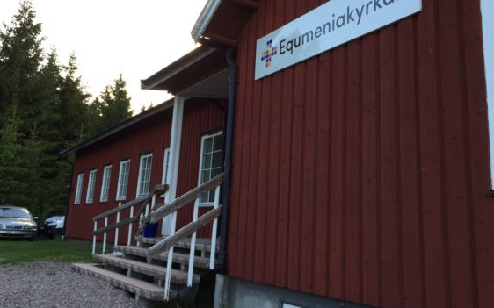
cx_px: 265
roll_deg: -3.7
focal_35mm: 35
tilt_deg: +12.6
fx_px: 471
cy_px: 115
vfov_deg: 36.1
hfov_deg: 55.3
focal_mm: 4.15
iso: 32
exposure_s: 1/100
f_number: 2.2
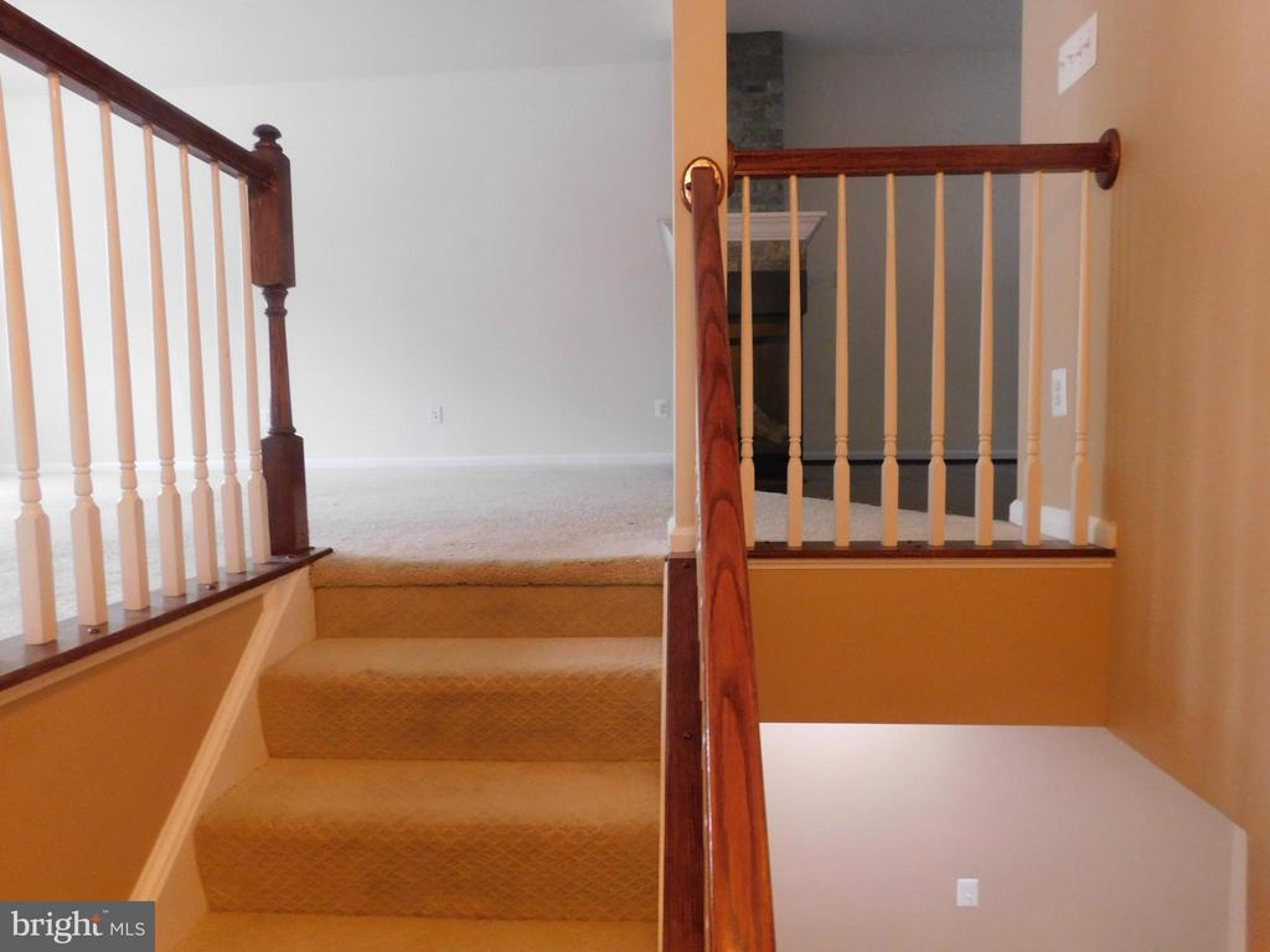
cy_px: 476
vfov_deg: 58.9
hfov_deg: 73.9
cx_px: 635
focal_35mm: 23
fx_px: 844
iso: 400
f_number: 3
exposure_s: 1/30
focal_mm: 4
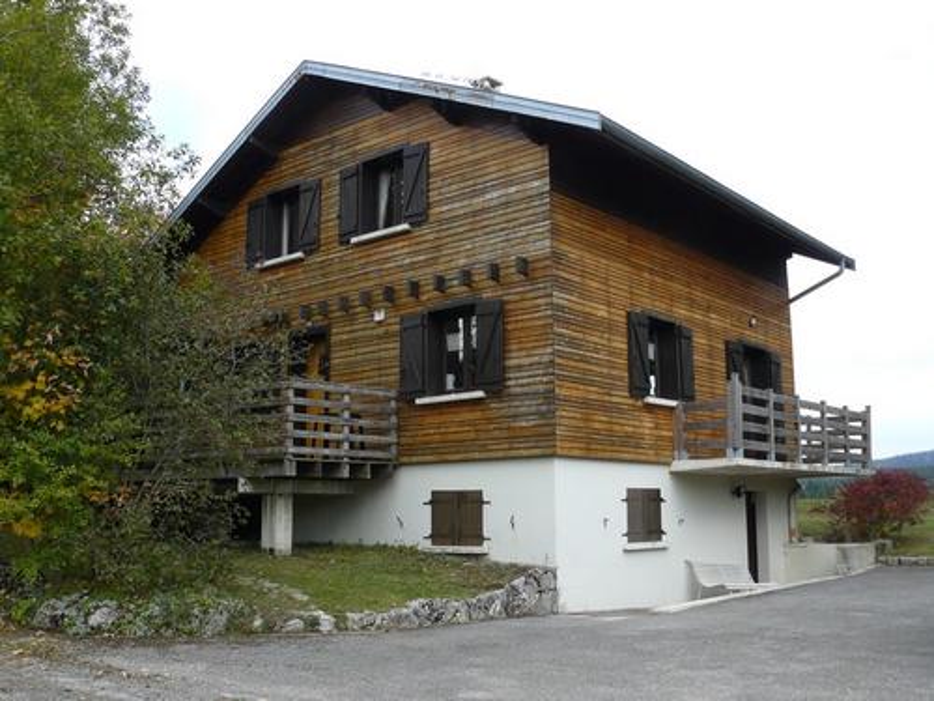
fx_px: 971
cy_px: 350
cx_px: 467
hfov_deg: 51.4
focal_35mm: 36
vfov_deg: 39.7
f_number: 4
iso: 100
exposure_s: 1/160
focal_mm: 6
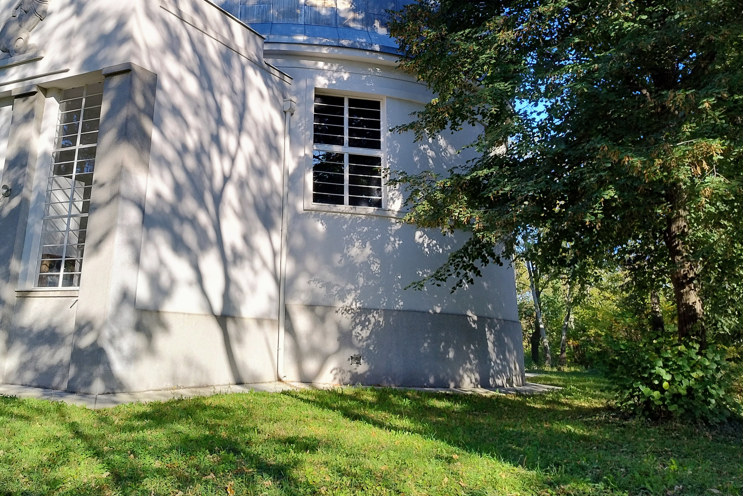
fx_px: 722
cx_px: 270
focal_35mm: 35
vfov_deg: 36.7
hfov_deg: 53.7
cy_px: 106
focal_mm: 5.56
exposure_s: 1/659
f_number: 1.8
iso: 100
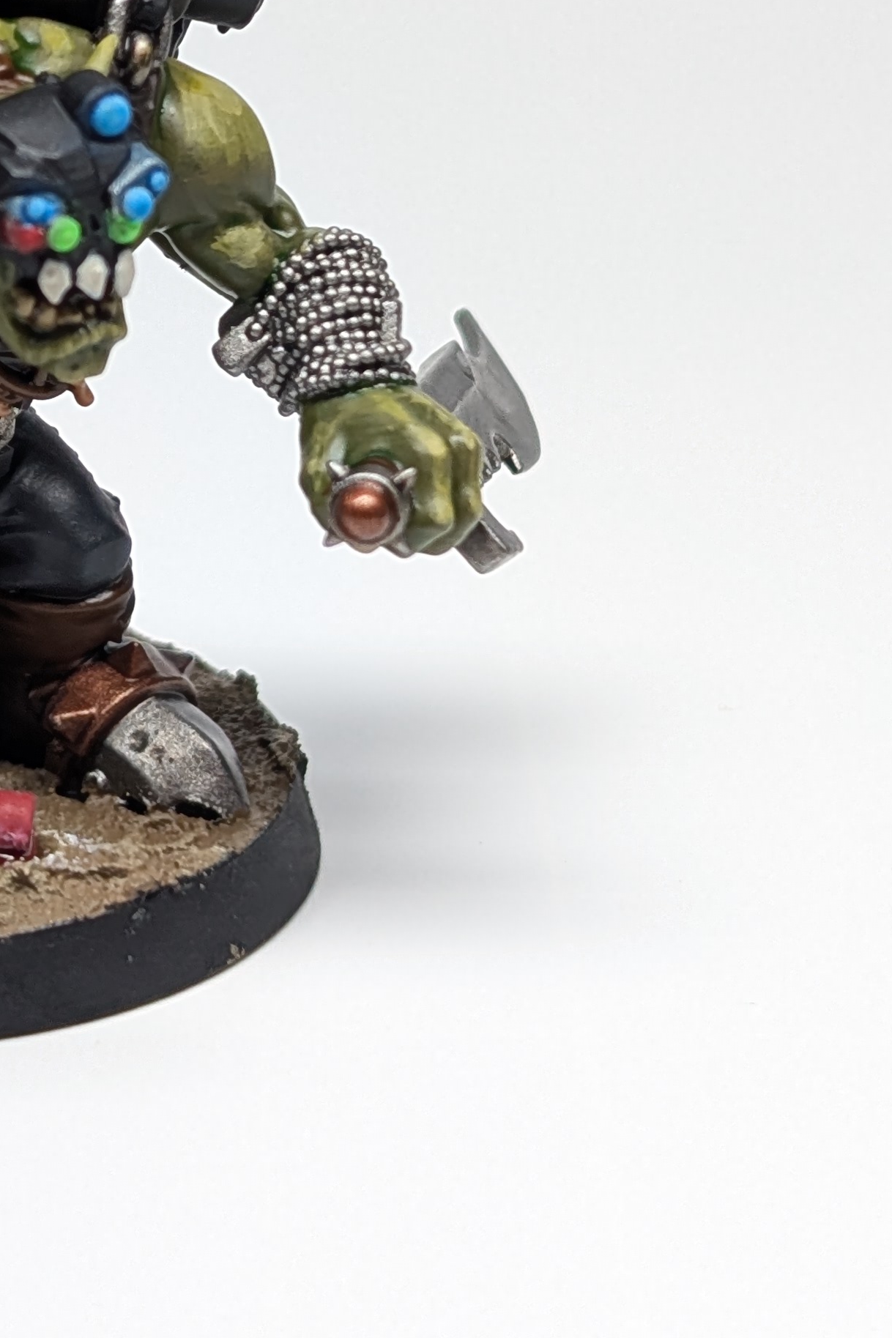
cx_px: -118
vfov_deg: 17.8
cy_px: 289
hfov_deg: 11.8
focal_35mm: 114
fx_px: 4237
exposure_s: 1/85.9
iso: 42
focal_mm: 6.9
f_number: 1.68
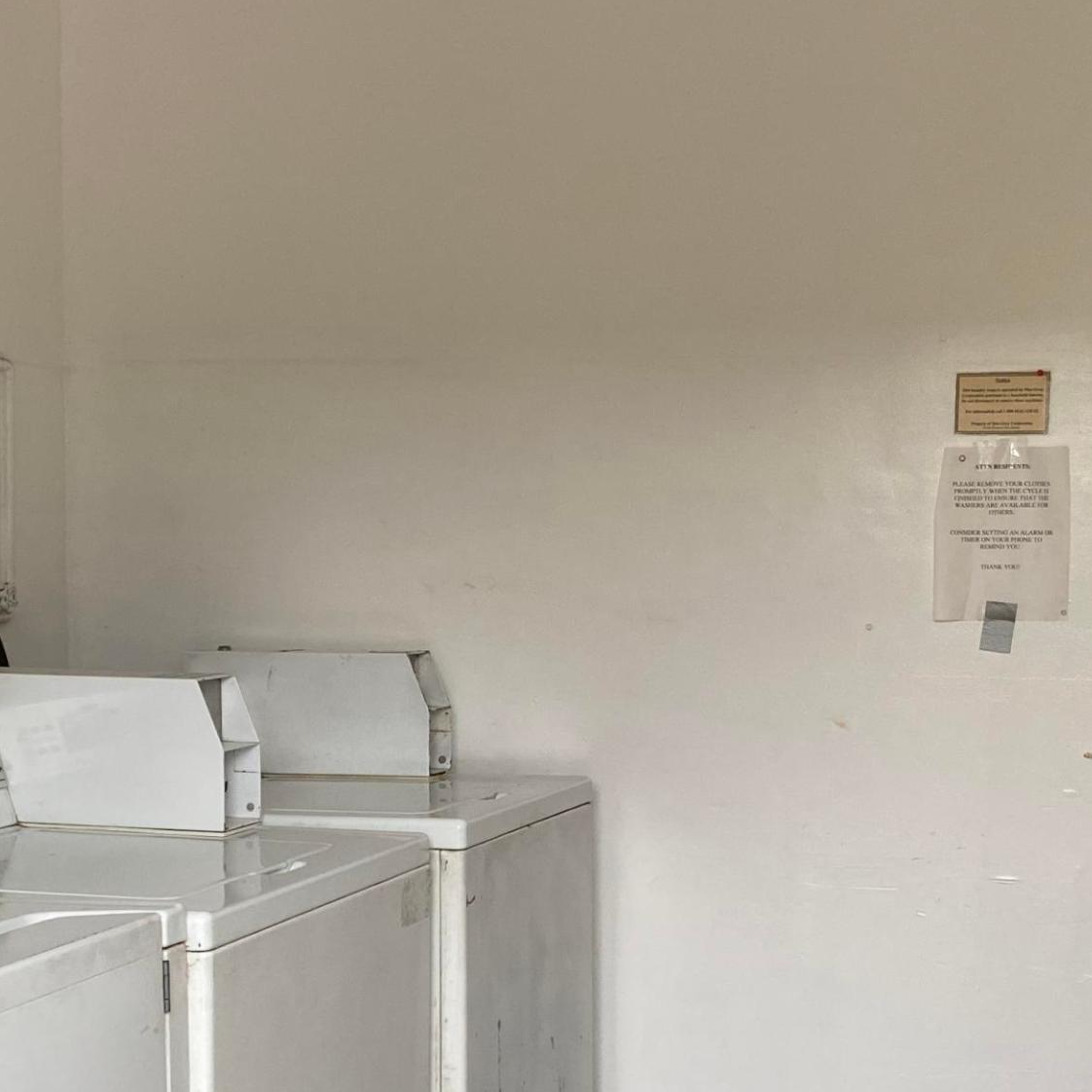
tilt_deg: -2.5
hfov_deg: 29.0
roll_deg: -0.4
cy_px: 719
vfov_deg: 28.9
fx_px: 2106
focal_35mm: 59
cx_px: 637
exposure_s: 1/103
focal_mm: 4.25
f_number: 1.8
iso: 125
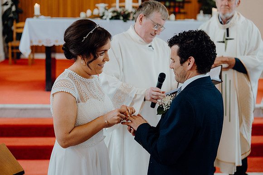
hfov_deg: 33.9
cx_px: 132
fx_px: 431
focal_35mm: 59
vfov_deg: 23.0
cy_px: 88
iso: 500
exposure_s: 1/200
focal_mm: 59
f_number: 2.8
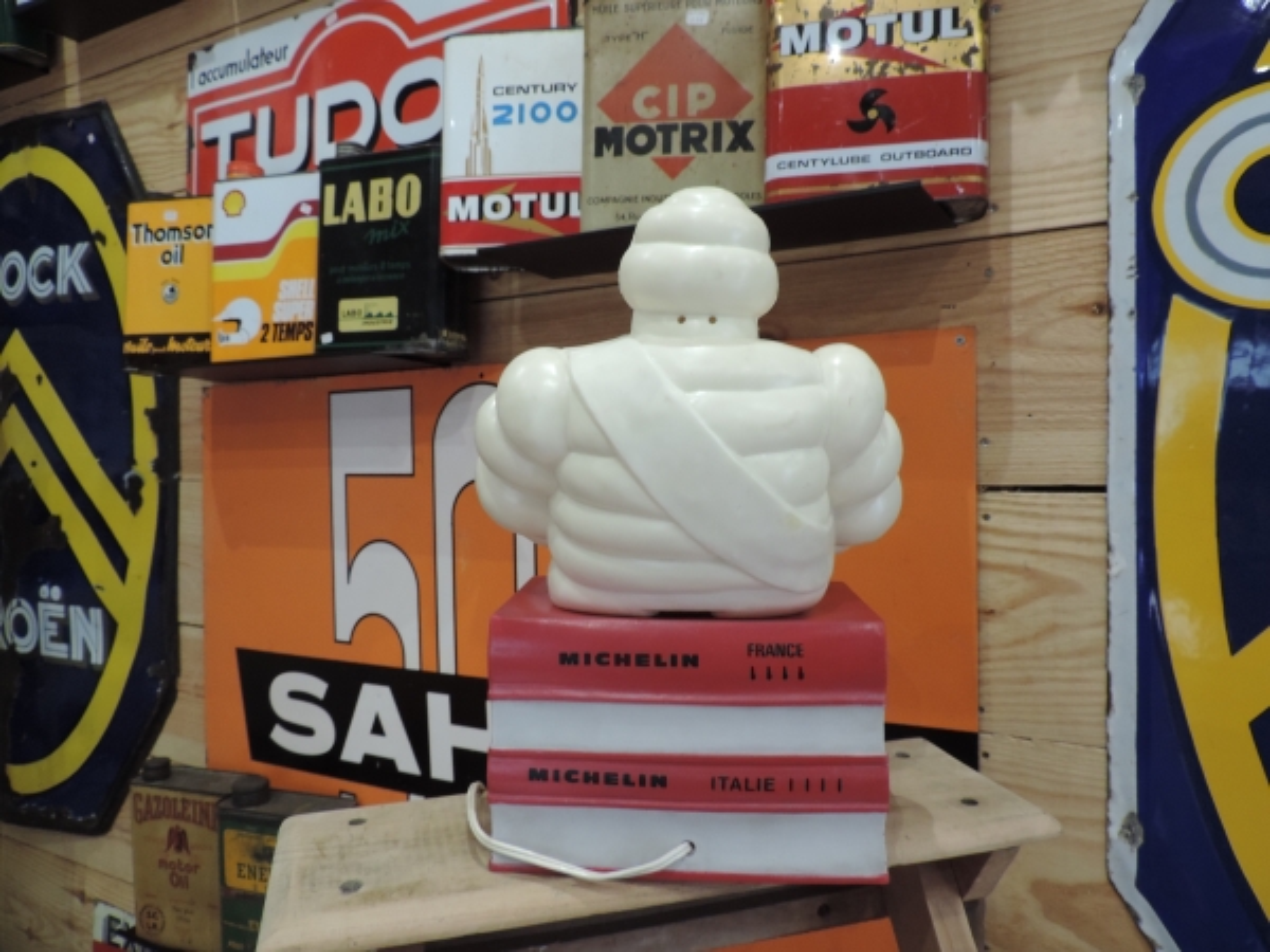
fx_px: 881
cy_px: 476
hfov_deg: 71.6
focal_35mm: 24
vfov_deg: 56.8
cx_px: 635
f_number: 3
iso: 280
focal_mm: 4.3
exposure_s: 1/30
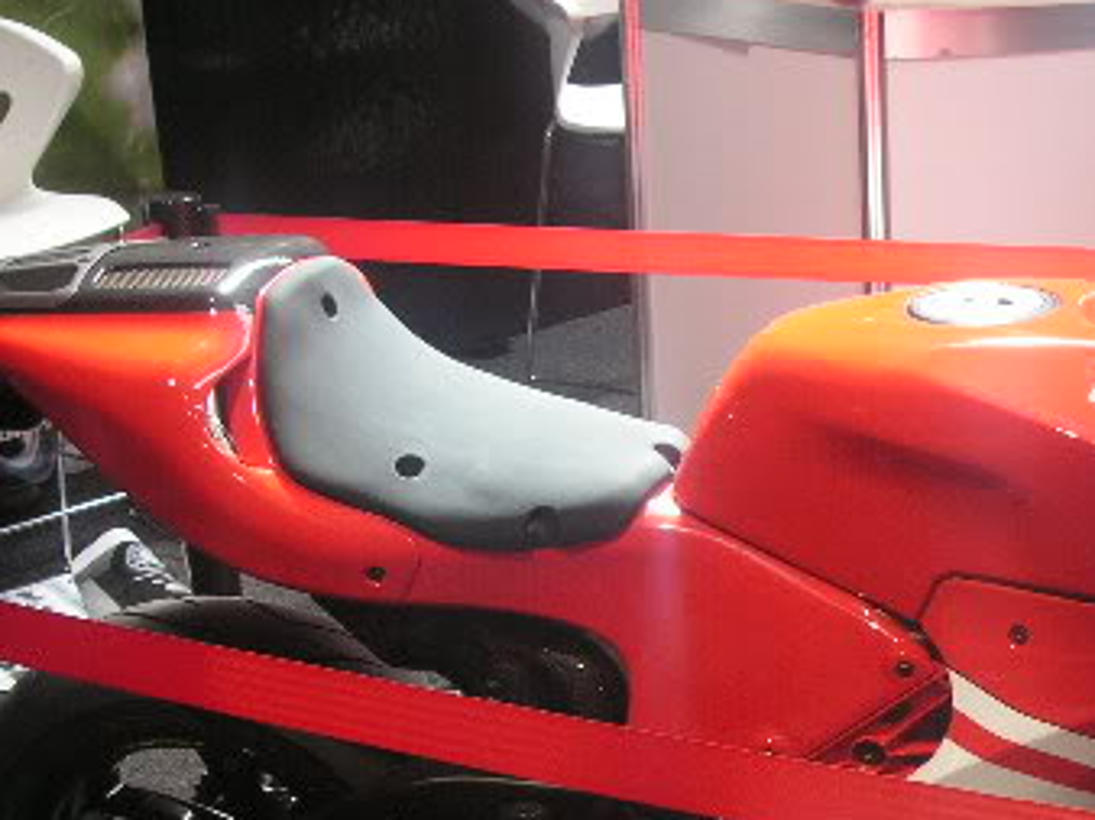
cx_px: 930
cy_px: 593
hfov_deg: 26.4
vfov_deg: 20.3
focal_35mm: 72
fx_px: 2276
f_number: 3.3
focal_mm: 6.3
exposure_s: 1/45
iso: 100
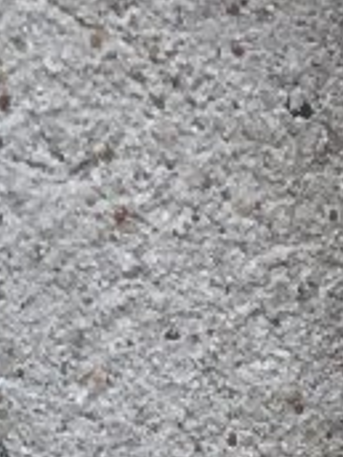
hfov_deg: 7.3
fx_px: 2669
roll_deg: -1.0
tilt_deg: -25.7
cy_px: 1568
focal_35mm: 202
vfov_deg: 7.8
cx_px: 481
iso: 40
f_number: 2.2
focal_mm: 4.15
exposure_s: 1/100
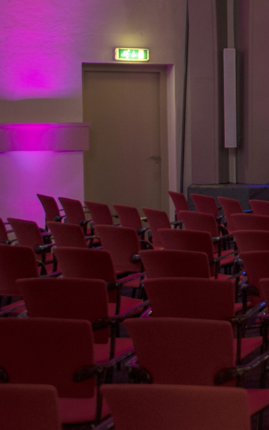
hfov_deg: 10.1
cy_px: 138
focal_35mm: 100
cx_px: 780
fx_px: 1173
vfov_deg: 20.7
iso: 400
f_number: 3.5
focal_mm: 27
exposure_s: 1/40
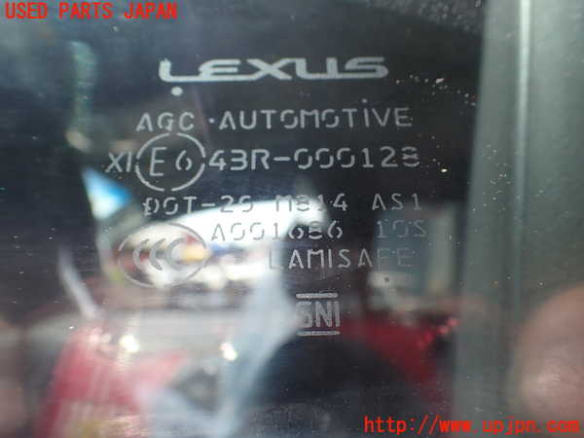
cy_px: 219
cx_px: 292
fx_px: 506
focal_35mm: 30
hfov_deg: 60.0
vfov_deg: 46.8
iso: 100
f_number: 3.2
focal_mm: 5.4
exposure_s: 1/250
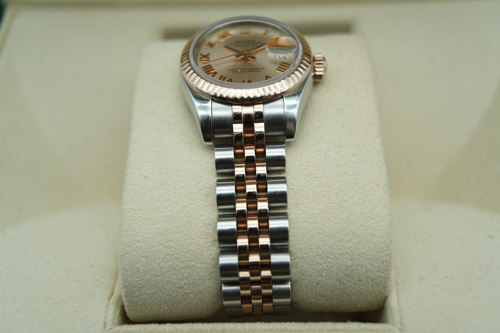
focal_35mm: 35
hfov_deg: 54.4
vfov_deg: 37.9
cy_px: 166
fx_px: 486
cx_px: 250
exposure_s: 1/250
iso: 400
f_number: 5
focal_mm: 35
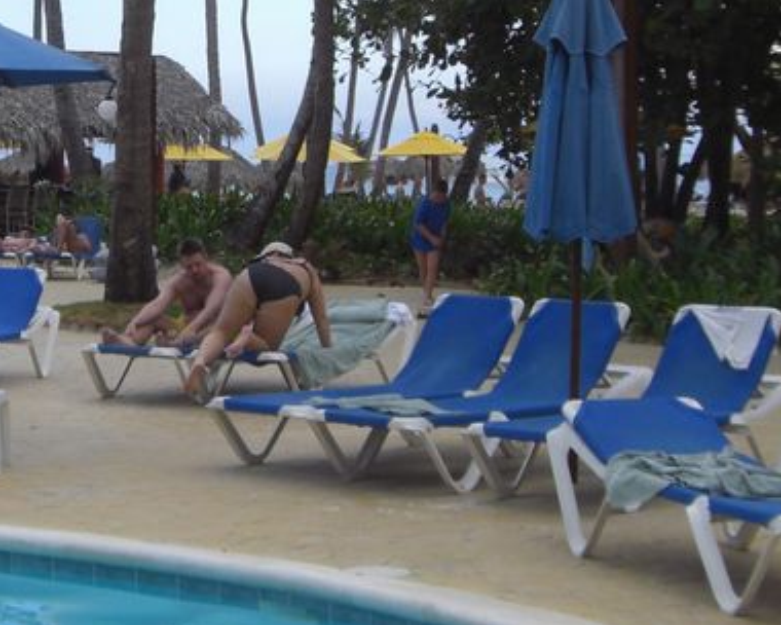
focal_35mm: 100
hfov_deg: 19.0
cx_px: 158
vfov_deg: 15.2
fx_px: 2311
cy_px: 62
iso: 64
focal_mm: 6.2
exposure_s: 1/500
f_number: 2.7
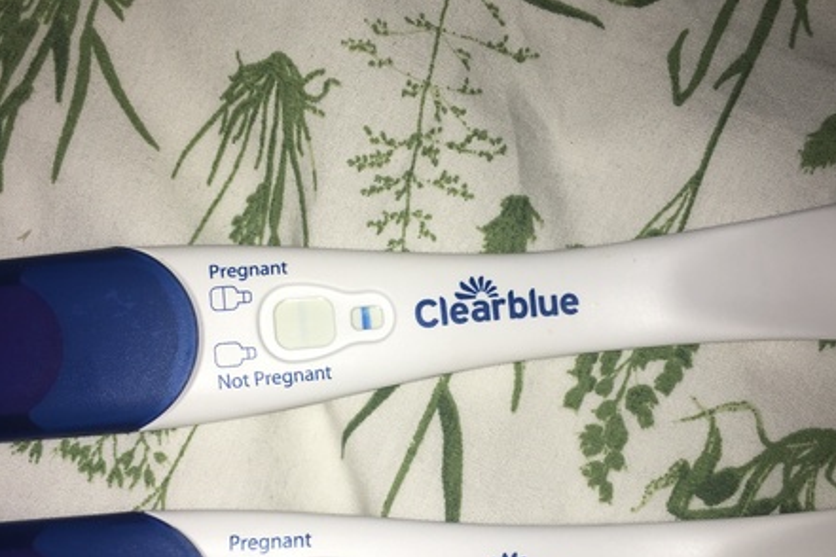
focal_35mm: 41
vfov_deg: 32.5
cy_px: 354
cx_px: 423
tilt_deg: -75.5
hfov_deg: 47.4
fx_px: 952
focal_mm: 4.15
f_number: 2.2
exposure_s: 1/295
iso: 25
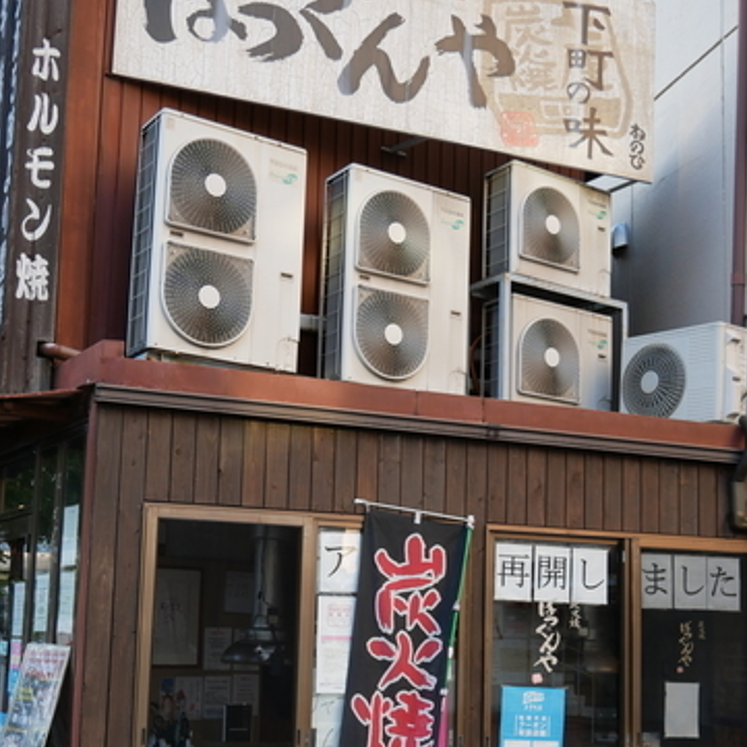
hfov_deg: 34.0
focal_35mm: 50
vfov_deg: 33.7
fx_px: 1221
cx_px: 376
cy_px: 501
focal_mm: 17
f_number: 4
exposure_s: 1/125
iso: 200
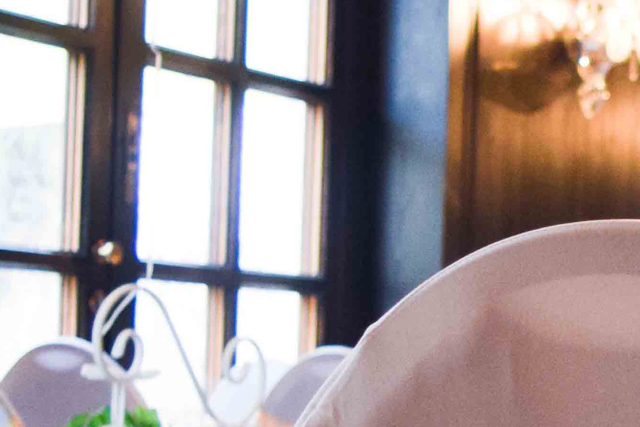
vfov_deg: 10.1
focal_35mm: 134
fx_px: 2383
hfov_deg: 14.3
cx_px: 966
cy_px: 441
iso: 640
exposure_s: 1/60
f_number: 4
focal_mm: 20
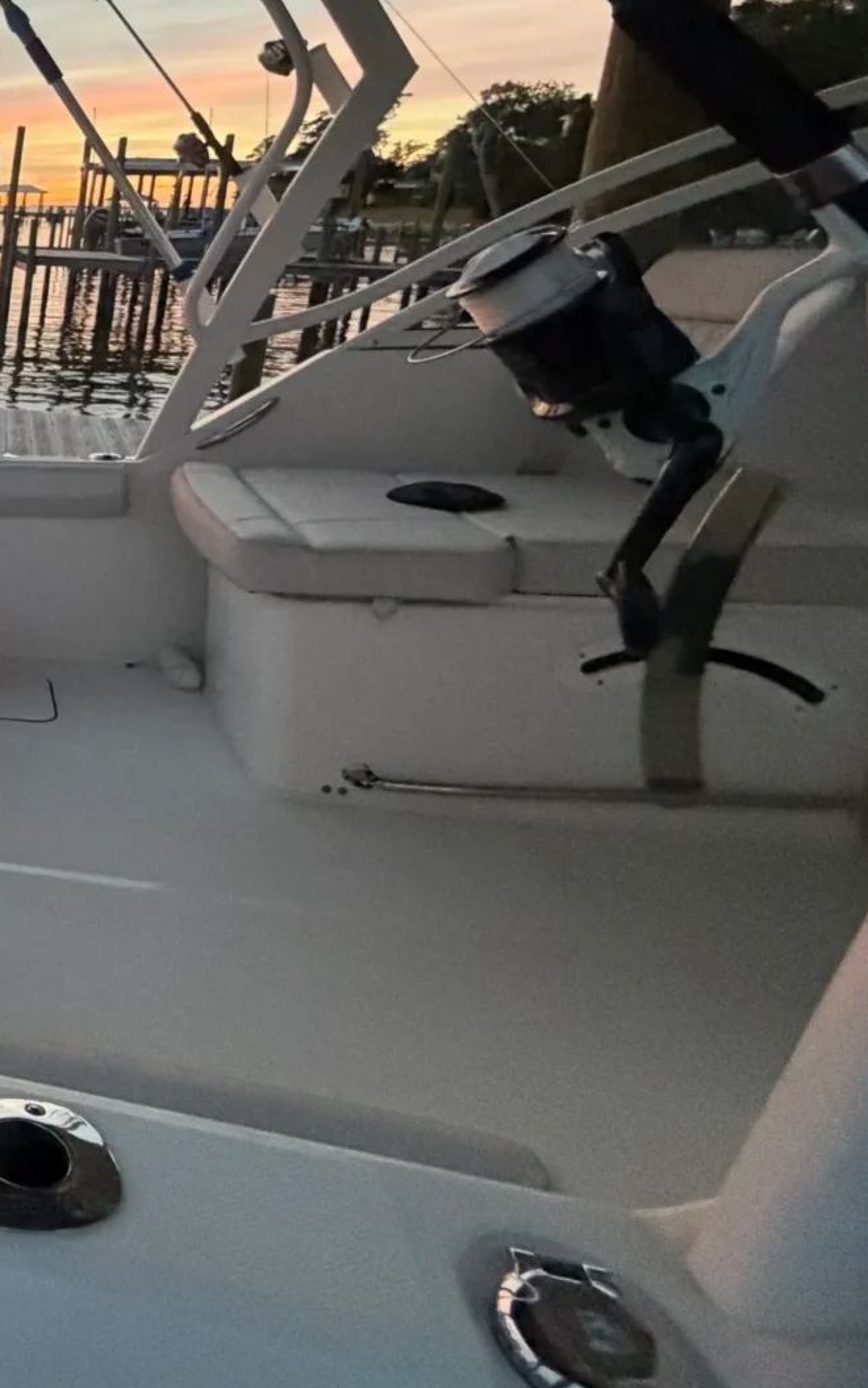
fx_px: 1021
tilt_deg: -14.4
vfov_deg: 66.2
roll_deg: -1.4
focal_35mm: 27
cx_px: -366
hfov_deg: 30.7
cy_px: 443
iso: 500
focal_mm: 2.22
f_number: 2.2
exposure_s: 1/60
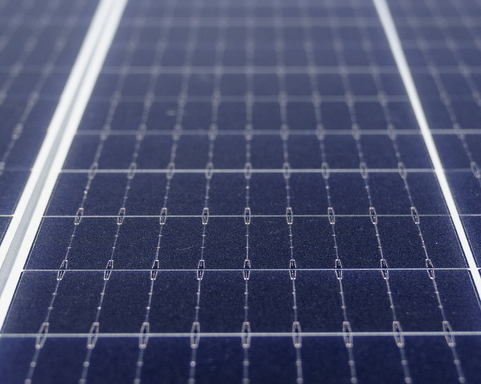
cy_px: 222
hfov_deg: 18.8
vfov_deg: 15.1
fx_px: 1452
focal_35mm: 102
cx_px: 288
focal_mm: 32
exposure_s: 1/5000
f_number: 3.2
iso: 400
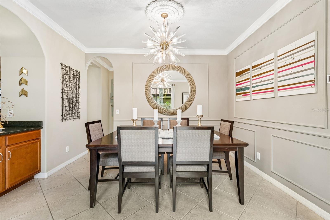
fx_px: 137
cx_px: 165
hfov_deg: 100.4
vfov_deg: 77.3
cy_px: 110
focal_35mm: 15
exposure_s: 1/2.5
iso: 100
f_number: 7.1
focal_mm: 10
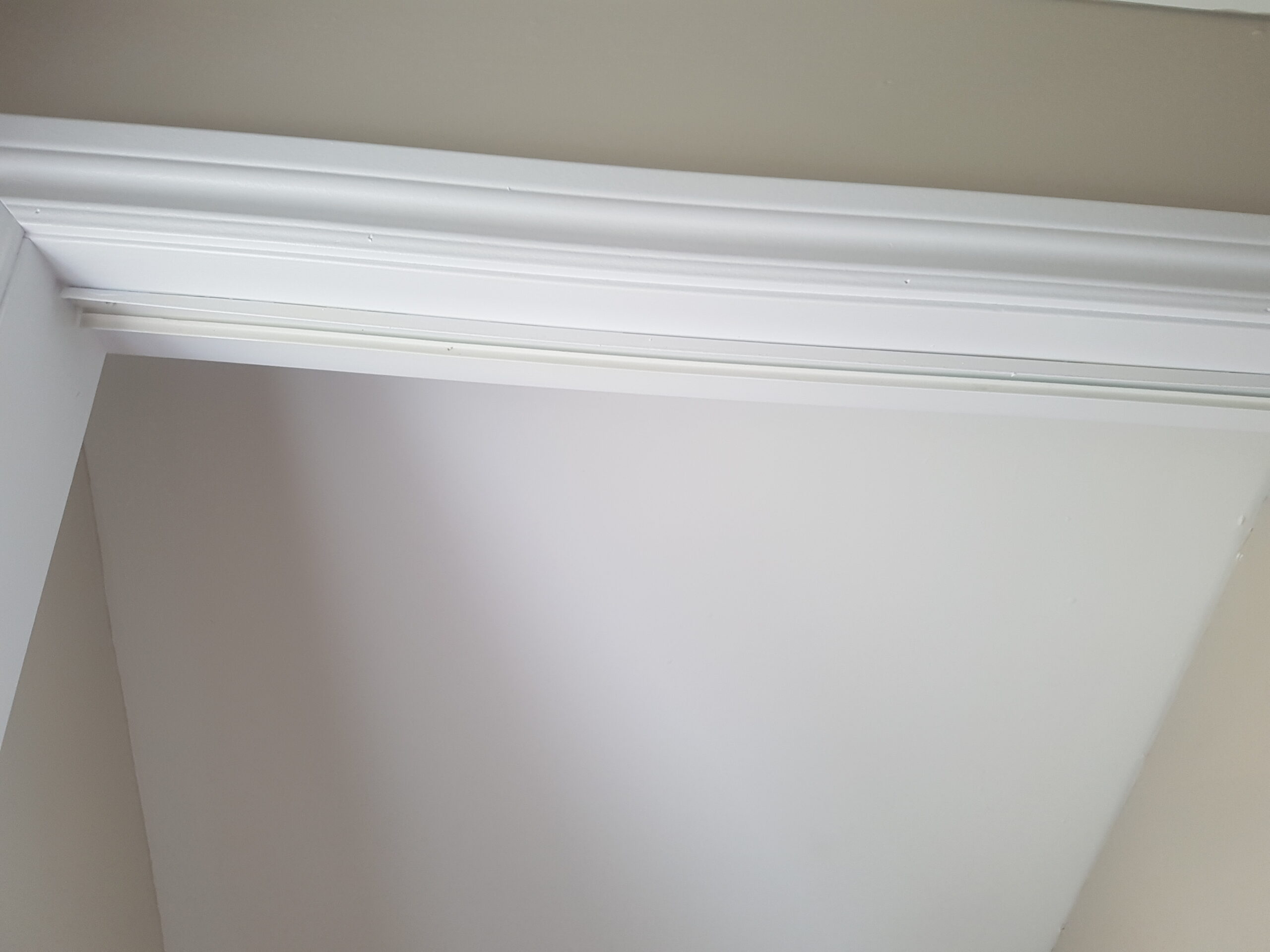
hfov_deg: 67.3
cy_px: 476
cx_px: 635
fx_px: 954
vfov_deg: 53.1
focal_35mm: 26
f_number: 1.7
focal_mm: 4.2
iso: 80
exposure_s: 1/60
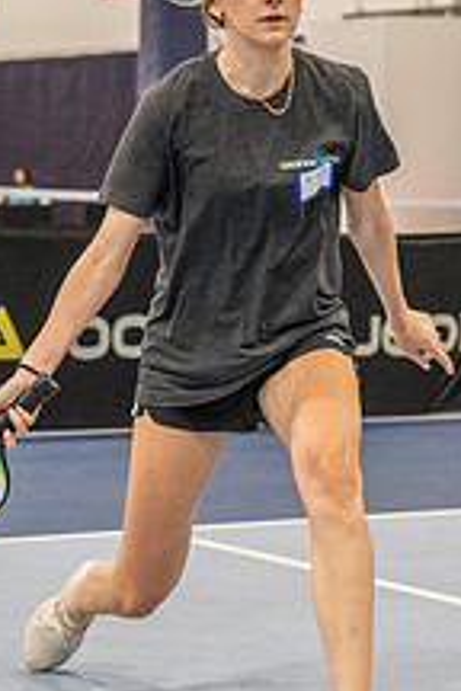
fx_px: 2804
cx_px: 234
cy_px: 349
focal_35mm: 146
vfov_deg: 14.1
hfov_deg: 9.4
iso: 6400
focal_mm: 70
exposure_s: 1/500
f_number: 4.5
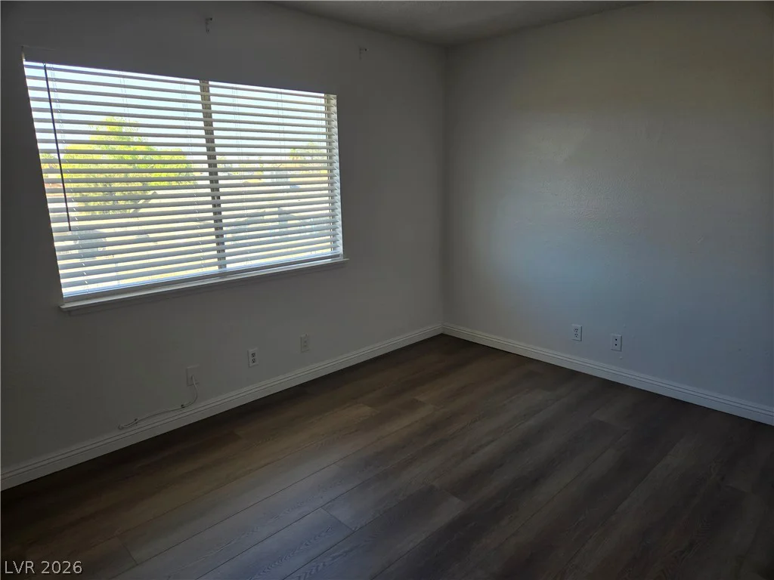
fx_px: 514
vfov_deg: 58.9
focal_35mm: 23
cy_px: 290
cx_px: 387
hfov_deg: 73.9
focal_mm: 5.4
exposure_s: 1/227
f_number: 1.8
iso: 25
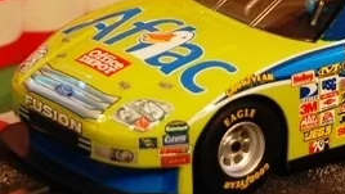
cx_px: 381
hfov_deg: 8.3
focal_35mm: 258
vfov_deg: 4.7
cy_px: -50
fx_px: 2357
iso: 400
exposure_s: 1/60
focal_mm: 55
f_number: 5.6
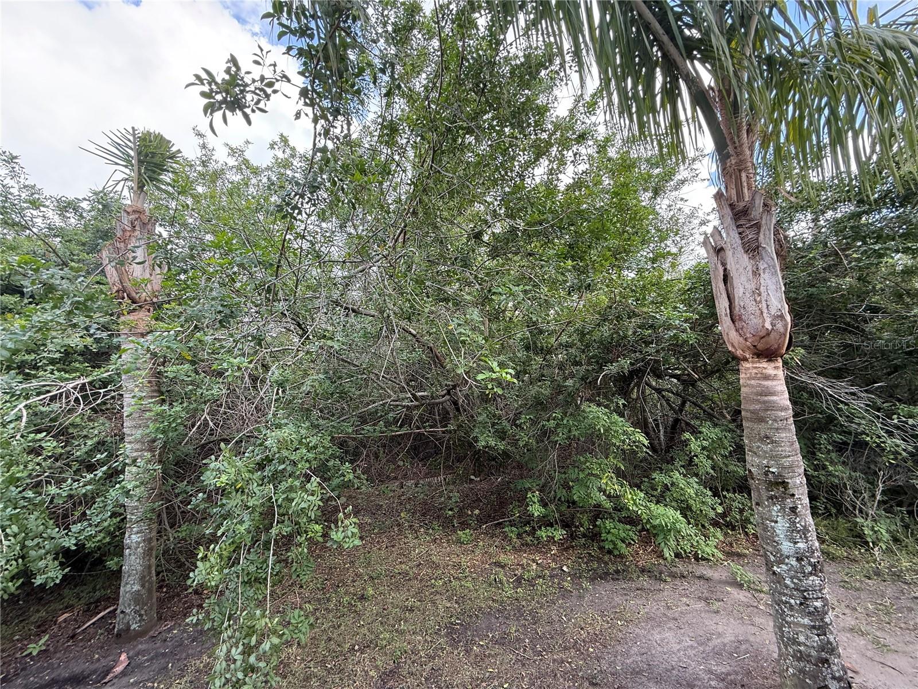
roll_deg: +5.6
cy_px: 344
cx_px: 459
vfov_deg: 85.7
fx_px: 371
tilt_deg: +9.8
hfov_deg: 102.1
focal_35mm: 14
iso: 64
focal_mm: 2.22
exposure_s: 1/117
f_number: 2.2
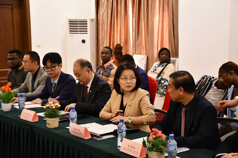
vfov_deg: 20.3
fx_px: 443
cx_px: 119
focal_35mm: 67
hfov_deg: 30.1
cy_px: 79
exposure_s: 1/100
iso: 3200
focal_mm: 45
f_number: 4.5
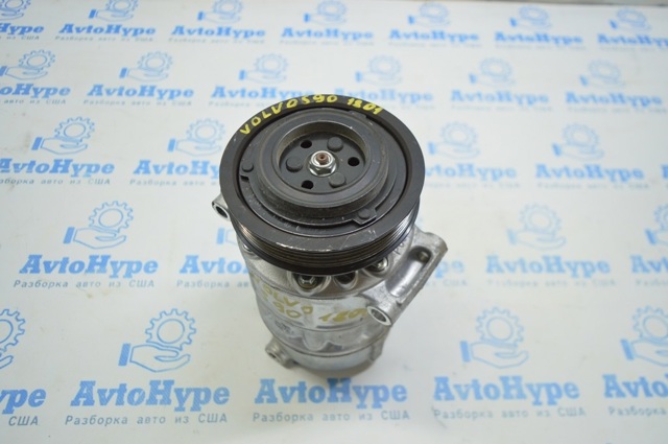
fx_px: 500
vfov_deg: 47.8
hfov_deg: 67.4
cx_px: 334
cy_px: 222
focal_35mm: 27
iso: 400
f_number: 3.5
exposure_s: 1/40
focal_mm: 18
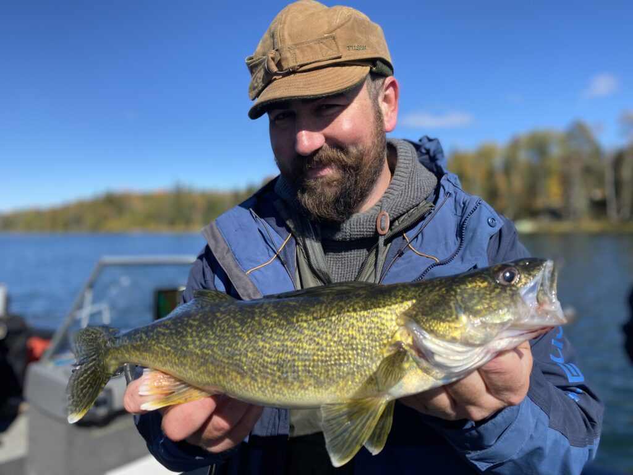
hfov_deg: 67.3
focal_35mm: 26
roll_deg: +0.7
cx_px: 316
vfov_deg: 53.1
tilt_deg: -1.7
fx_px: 475
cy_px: 238
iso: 32
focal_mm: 4.25
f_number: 1.8
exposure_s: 1/2105
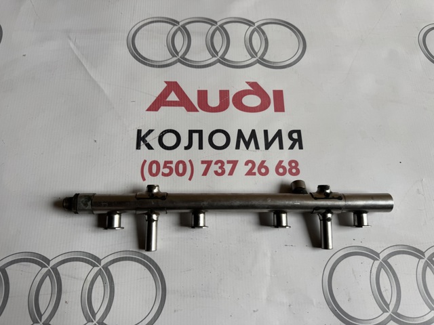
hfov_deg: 71.6
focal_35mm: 24
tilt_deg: -71.2
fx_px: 301
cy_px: 162
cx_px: 217
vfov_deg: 56.8
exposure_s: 1/328
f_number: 1.78
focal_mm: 6.76
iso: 80
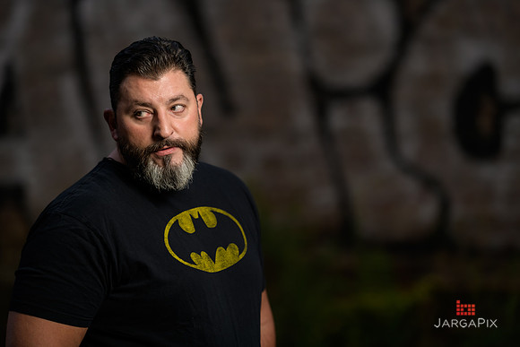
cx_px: 260
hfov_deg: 15.2
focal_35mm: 135
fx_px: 1950
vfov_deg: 10.2
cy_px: 174
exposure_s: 1/250
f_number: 2
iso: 200
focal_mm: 135
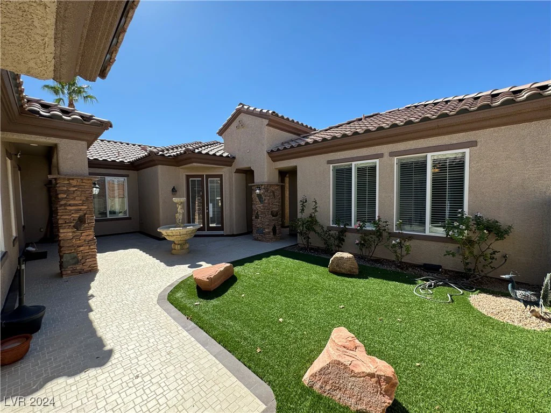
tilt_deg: -2.5
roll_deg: +0.2
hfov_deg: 102.1
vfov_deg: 85.7
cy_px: 206
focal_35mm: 14
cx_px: 276
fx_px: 223
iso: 40
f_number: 2.2
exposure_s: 1/548
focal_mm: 2.22
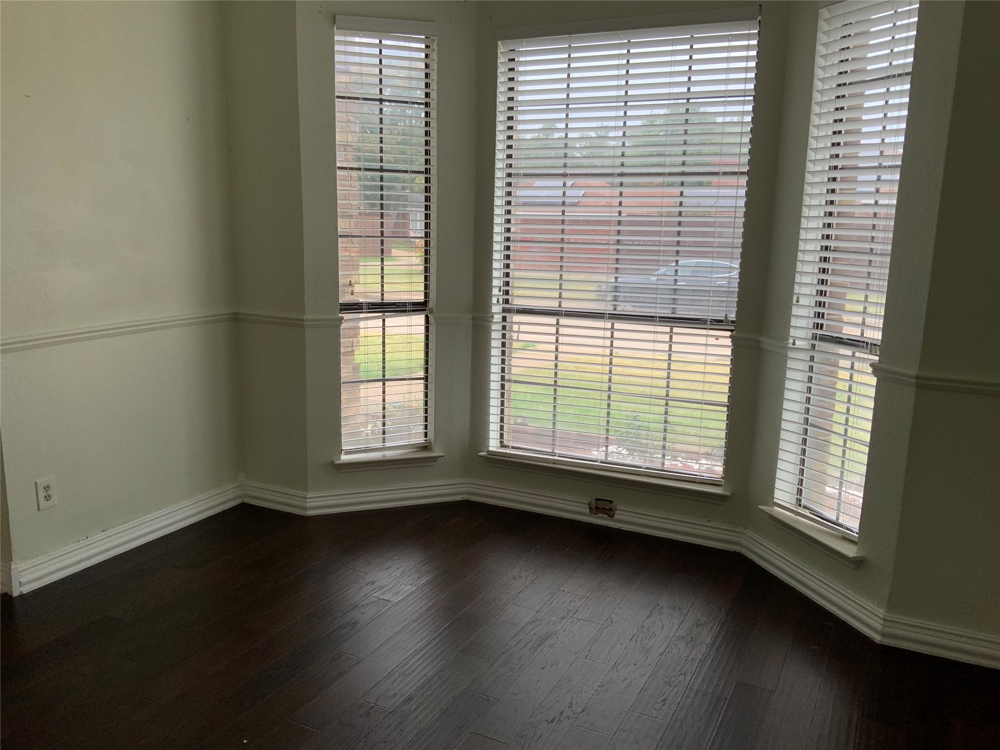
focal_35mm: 29
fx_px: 838
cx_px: 500
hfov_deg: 61.7
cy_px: 375
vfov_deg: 48.2
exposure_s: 1/60
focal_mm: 3
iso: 50
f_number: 1.8
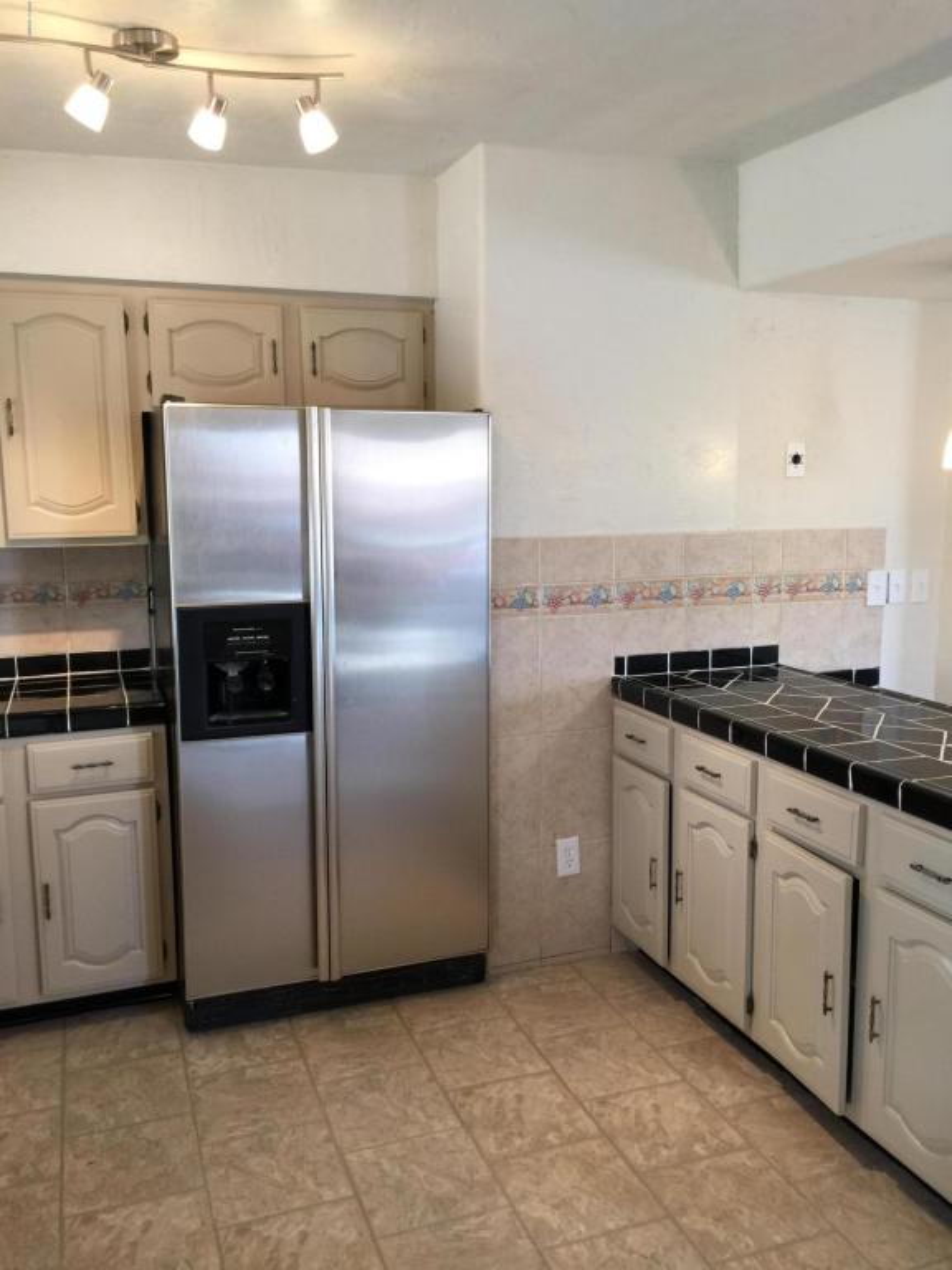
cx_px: 476
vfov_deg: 61.7
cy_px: 635
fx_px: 1063
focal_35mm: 29
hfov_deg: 48.2
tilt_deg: -3.7
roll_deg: -2.4
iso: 40
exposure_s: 1/30
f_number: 2.2
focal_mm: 4.15
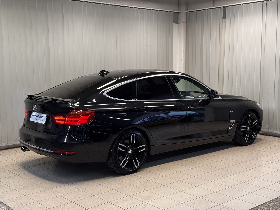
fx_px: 388
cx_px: 140
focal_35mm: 48
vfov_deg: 30.3
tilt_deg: -5.8
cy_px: 105
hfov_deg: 39.7
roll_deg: +0.6
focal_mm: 6.76
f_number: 1.78
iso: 64
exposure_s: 1/50
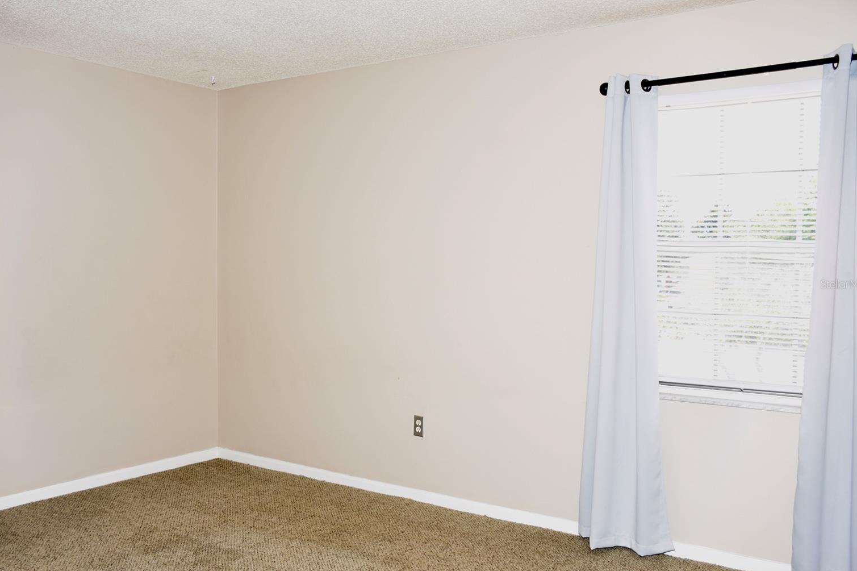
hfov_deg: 54.4
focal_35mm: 35
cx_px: 417
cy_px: 284
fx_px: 833
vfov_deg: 37.8
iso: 100
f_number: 4
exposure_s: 1/60
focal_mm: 22
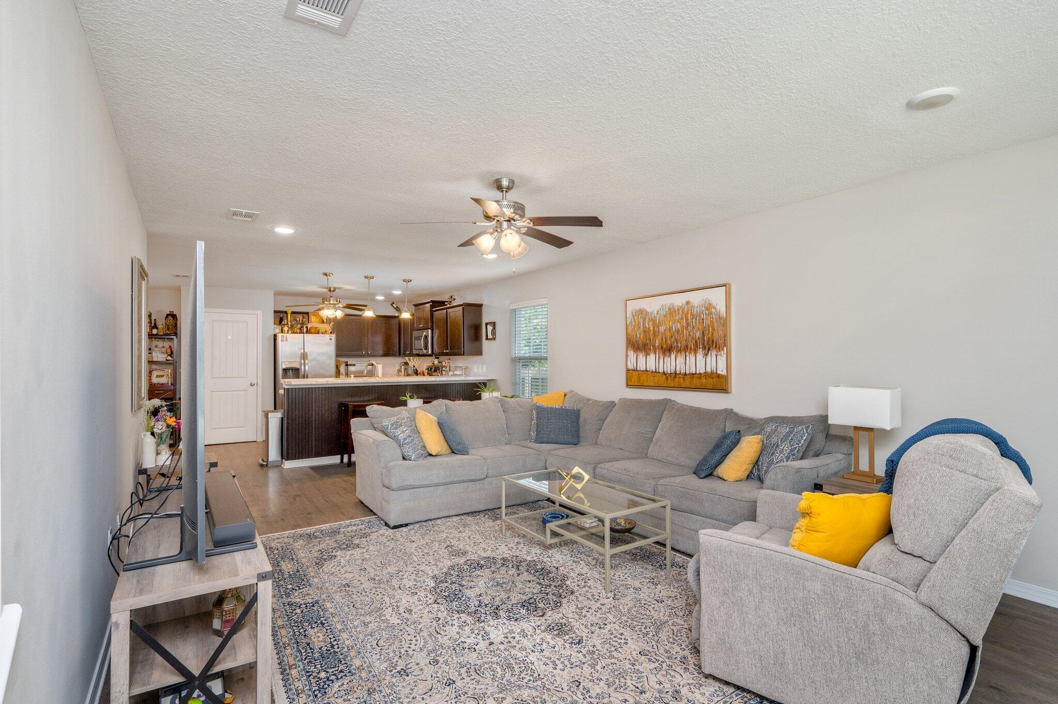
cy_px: 352
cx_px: 529
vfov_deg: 70.3
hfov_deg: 93.3
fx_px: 499
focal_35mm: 17
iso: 500
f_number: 7.1
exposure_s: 1/50
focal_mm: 17
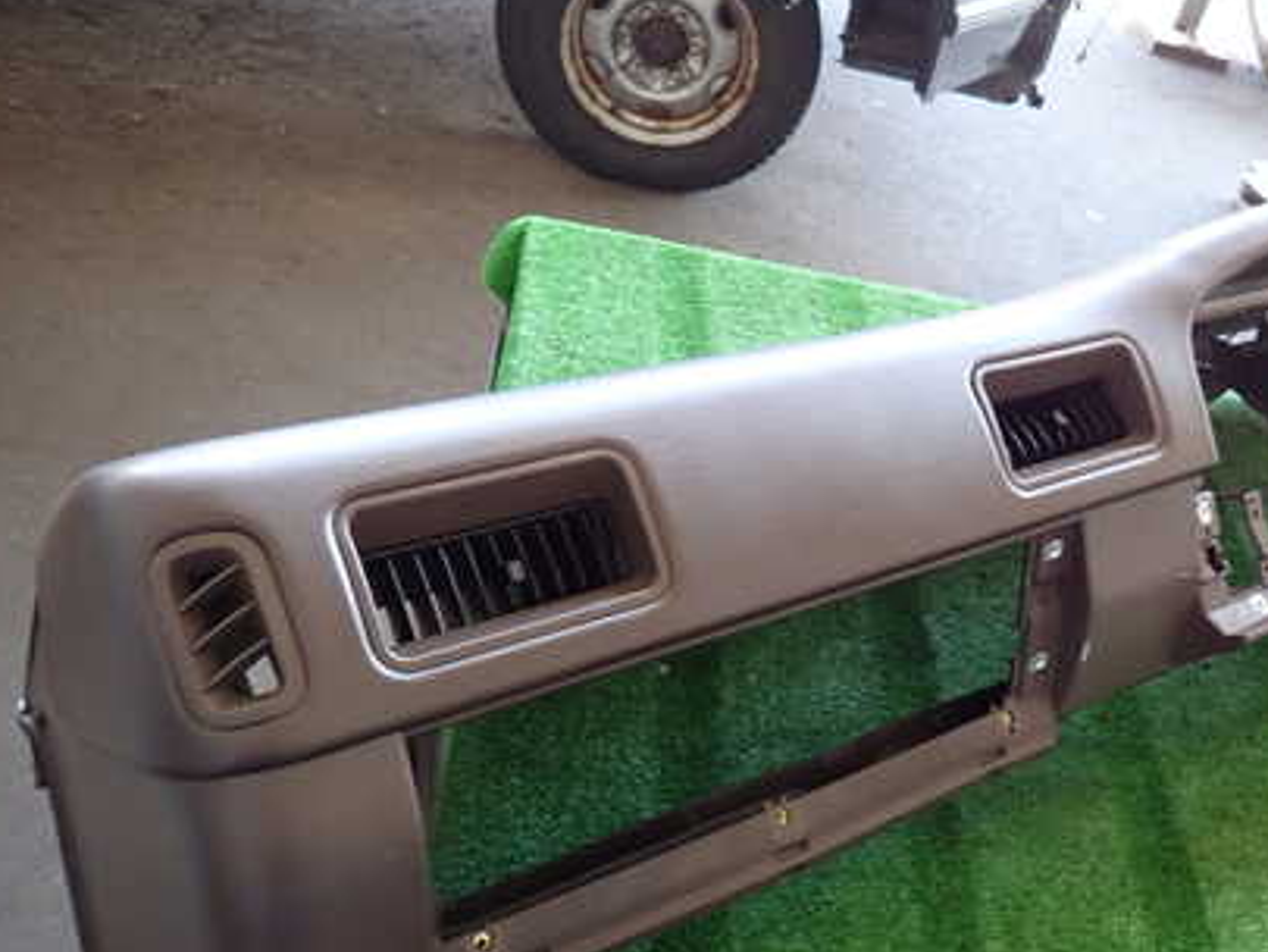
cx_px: 899
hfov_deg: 48.8
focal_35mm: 37
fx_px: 1356
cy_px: 539
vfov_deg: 38.6
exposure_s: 1/50
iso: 200
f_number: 2
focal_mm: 4.5
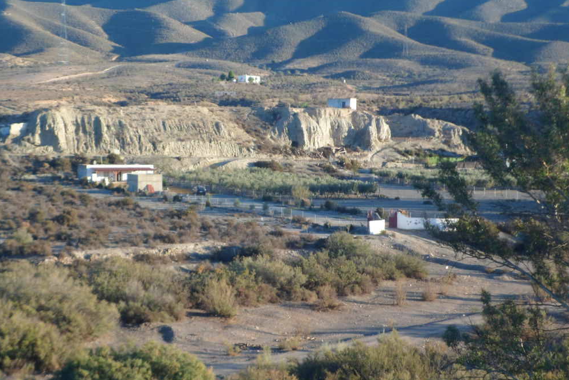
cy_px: 212
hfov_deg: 18.7
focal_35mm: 109
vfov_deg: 12.6
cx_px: 285
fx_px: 1723
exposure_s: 1/125
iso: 80
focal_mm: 19.6
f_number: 5.1
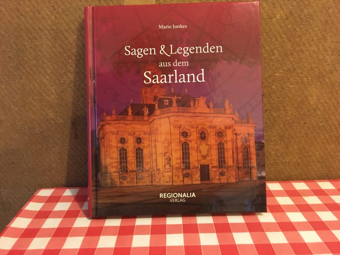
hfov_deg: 61.7
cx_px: 170
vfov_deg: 48.2
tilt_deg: -15.7
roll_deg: +2.3
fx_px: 285
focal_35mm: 29
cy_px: 128
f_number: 2.2
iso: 320
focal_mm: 4.15
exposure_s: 1/17
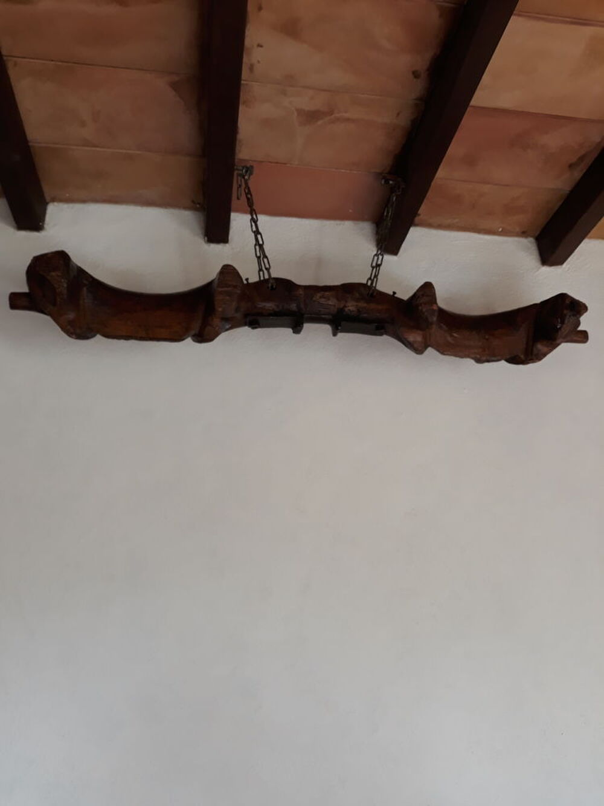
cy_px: 403
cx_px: 302
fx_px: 628
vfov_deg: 65.3
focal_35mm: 27
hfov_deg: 51.4
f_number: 1.7
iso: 64
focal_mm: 3.71
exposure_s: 1/100
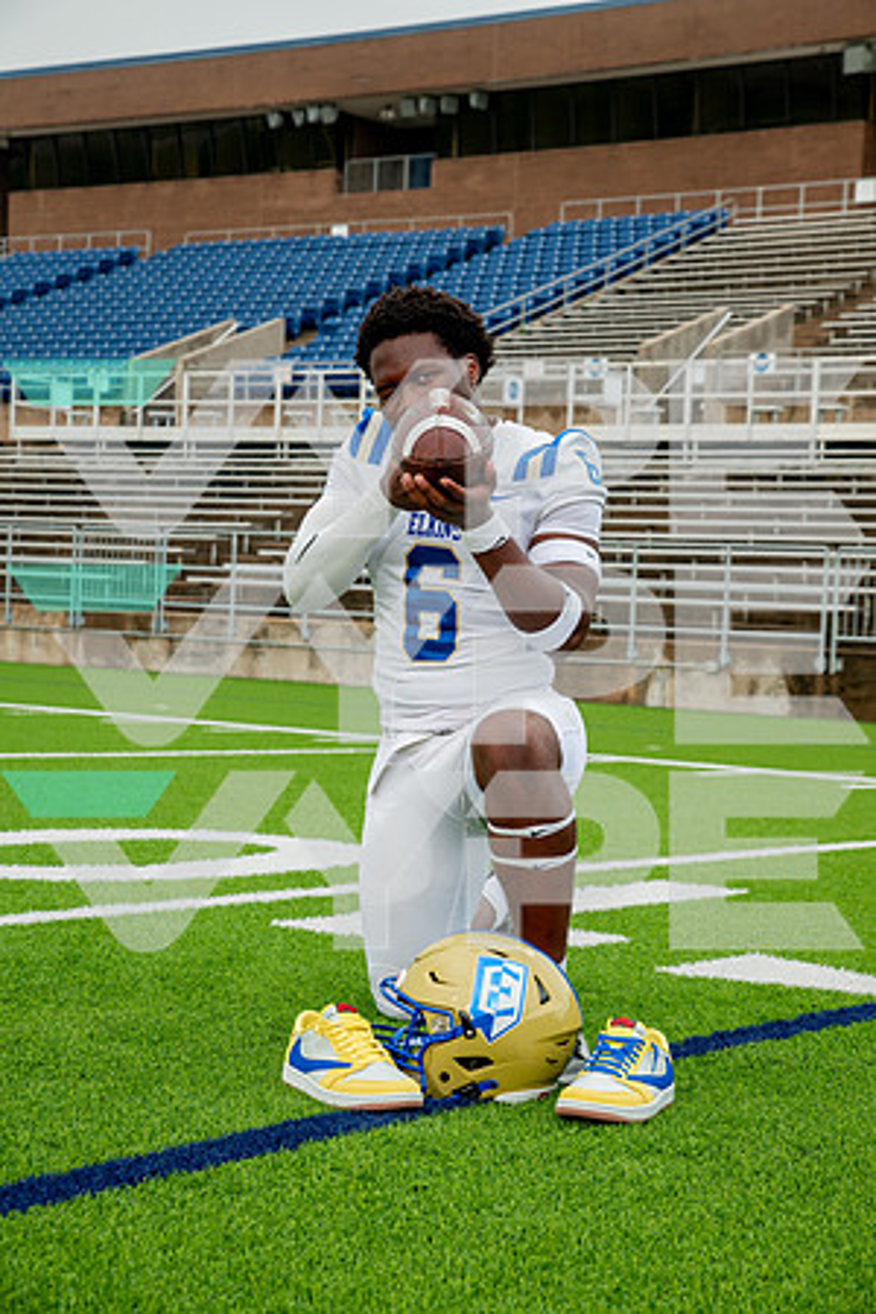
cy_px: 657
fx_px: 2555
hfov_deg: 19.5
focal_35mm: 70
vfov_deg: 28.8
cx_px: 438
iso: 200
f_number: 7.1
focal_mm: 70
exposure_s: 1/320
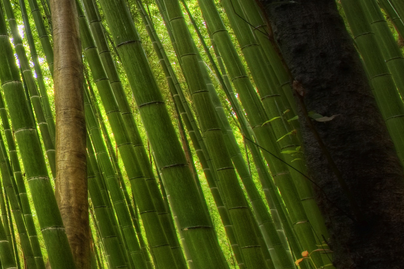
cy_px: 30
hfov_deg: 19.6
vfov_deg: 20.8
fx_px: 718
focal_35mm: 64
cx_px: -380
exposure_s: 4
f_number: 11
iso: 200
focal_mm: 14
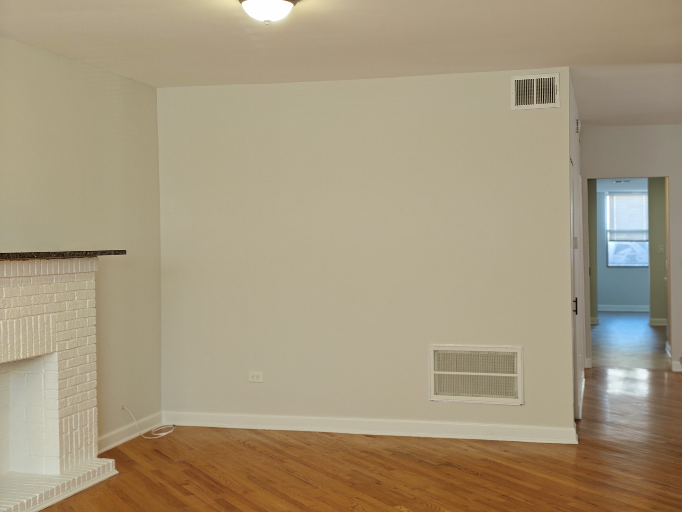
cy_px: 256
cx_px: 341
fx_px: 926
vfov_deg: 30.9
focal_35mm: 47
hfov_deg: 40.4
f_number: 4.5
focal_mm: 7.1
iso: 400
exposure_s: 1/120
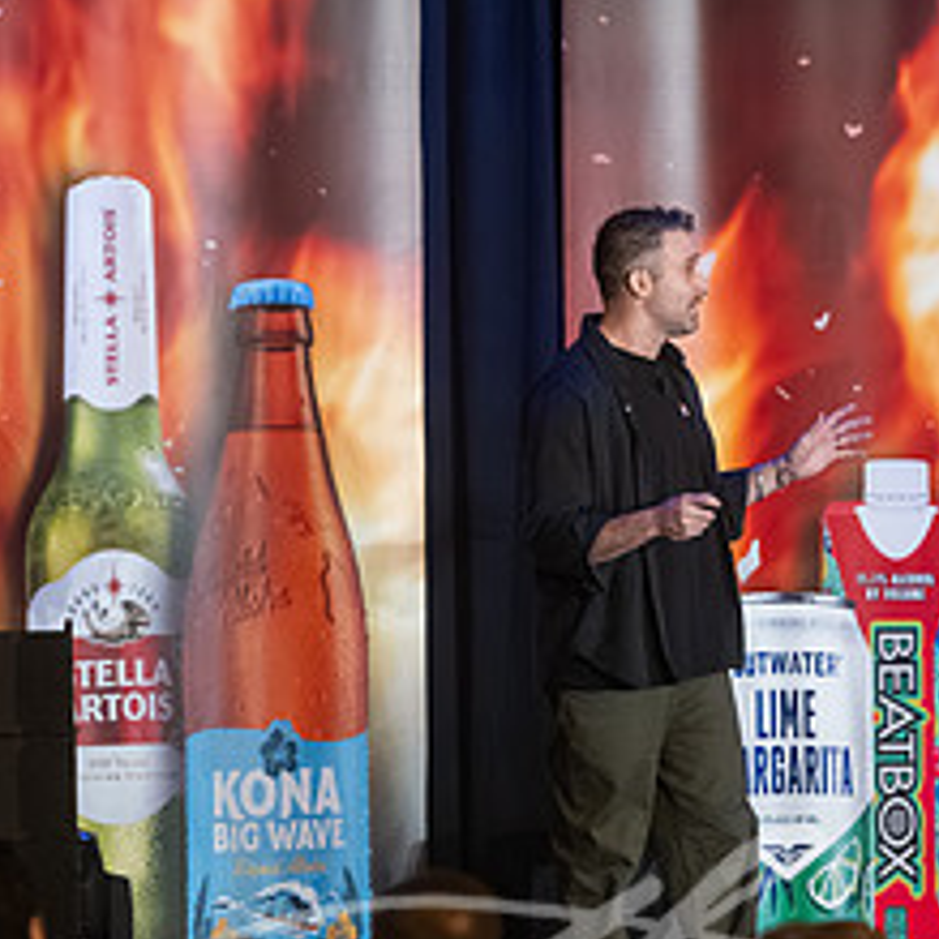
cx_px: 579
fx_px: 13841
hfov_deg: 3.9
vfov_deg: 3.9
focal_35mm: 451
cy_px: 581
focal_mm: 200
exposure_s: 1/200
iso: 4500
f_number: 2.8
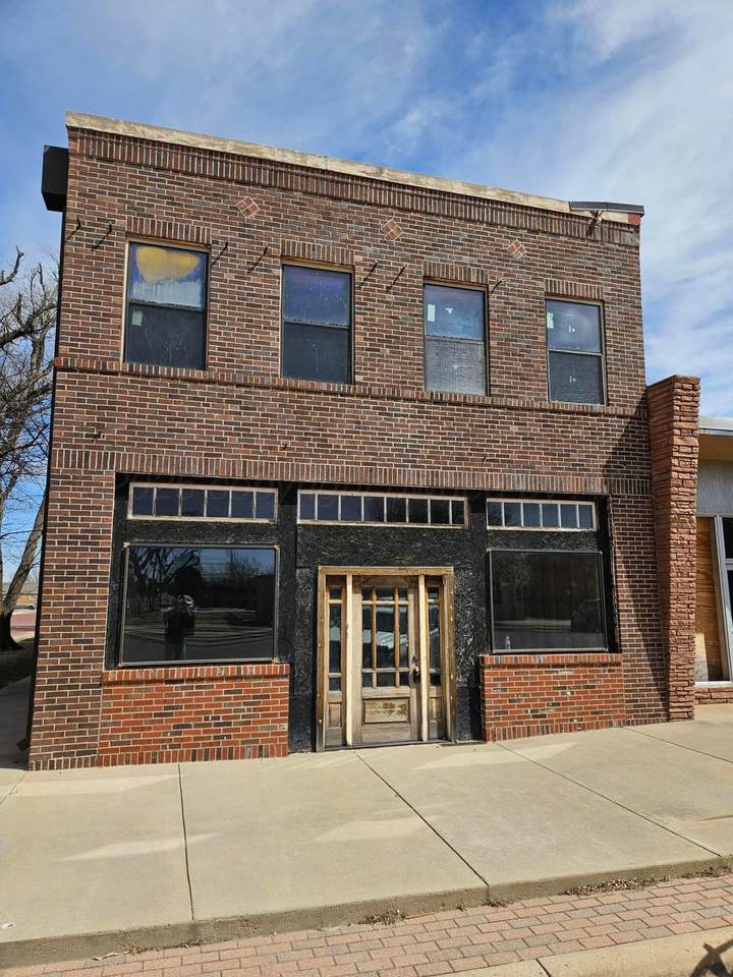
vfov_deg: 73.9
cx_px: 366
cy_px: 488
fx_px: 649
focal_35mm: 23
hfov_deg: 58.9
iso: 25
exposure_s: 1/1989
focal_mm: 5.4
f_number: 1.8
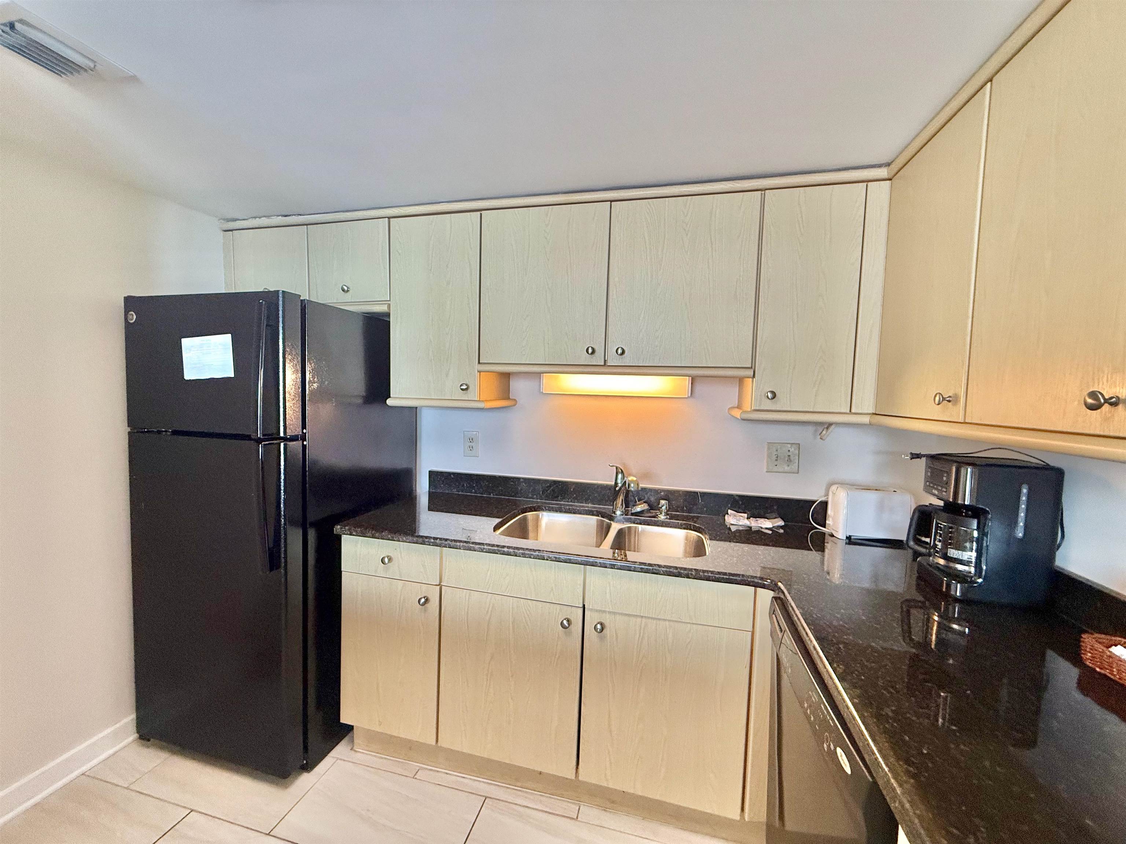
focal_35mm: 14
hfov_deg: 102.1
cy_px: 422
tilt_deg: -3.7
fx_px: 455
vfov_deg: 85.7
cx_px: 563
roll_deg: -1.6
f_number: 2.2
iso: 200
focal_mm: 2.22
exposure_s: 1/120
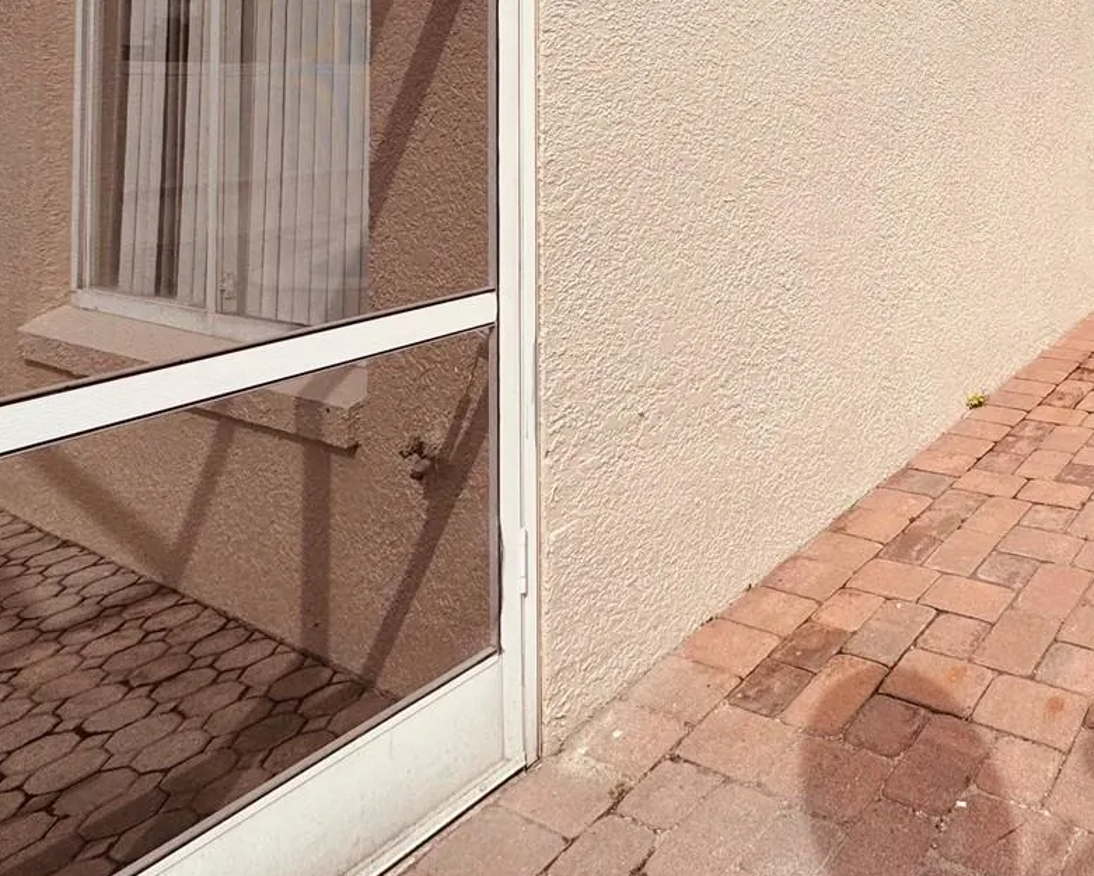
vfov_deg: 45.4
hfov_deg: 54.1
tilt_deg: +1.2
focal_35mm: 28
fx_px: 907
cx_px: 988
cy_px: 49
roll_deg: +1.1
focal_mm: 2.22
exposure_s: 1/3247
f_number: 2.2
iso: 50
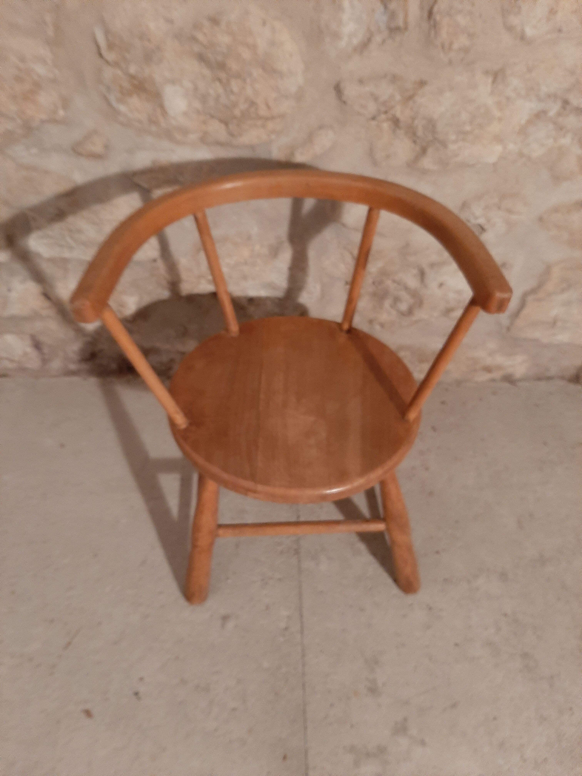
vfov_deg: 67.3
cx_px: 291
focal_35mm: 26
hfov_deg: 53.1
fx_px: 583
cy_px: 388
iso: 200
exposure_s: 1/25
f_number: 1.7
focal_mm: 3.93
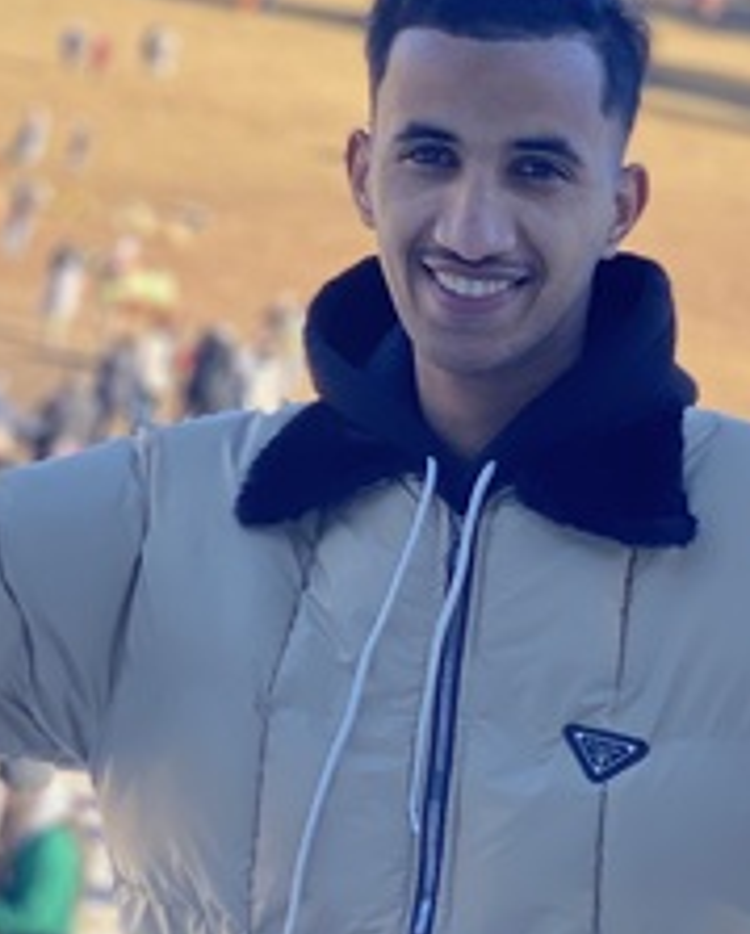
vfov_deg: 12.1
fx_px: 4403
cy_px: 427
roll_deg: -15.4
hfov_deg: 9.7
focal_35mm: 159
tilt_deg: -5.4
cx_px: 580
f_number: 2
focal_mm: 6
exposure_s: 1/274
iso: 20
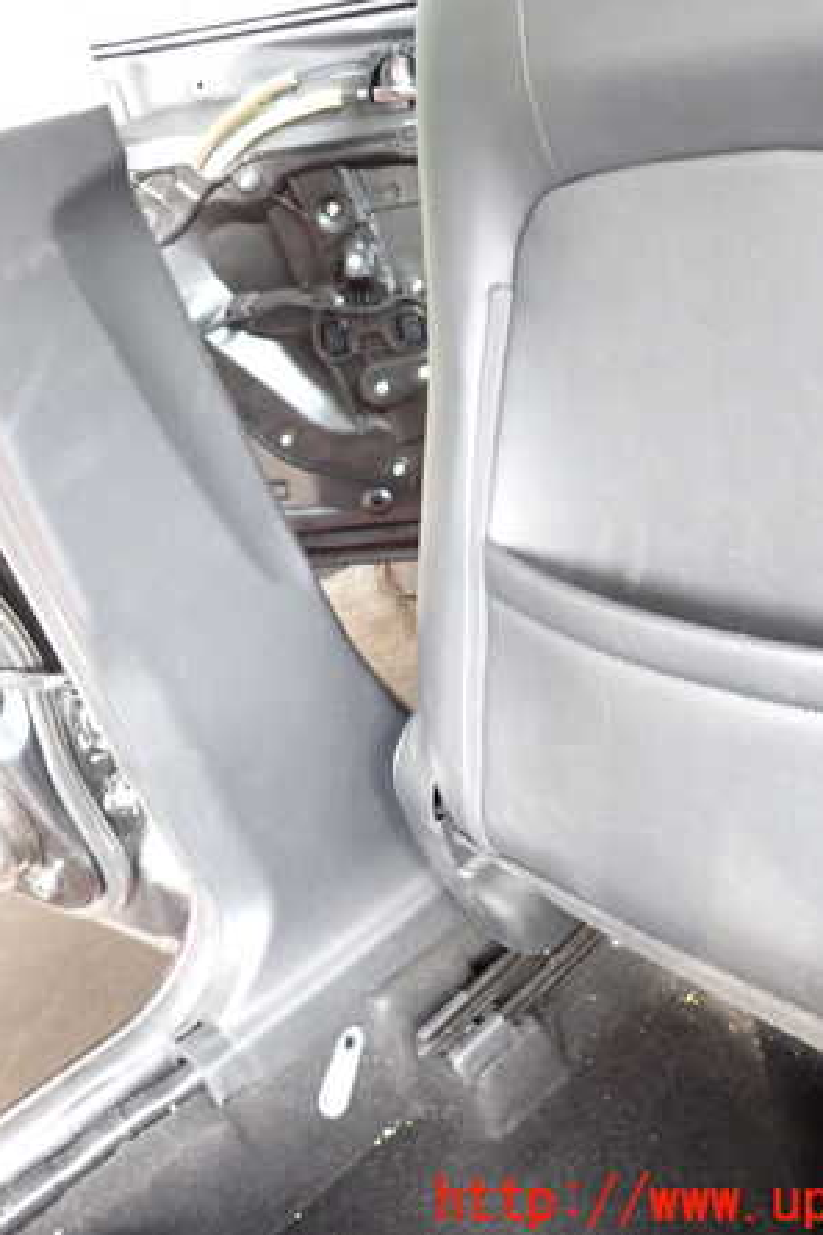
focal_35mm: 35
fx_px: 1201
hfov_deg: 37.1
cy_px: 615
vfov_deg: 54.5
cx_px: 230
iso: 400
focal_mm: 4.5
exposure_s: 1/30
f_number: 2
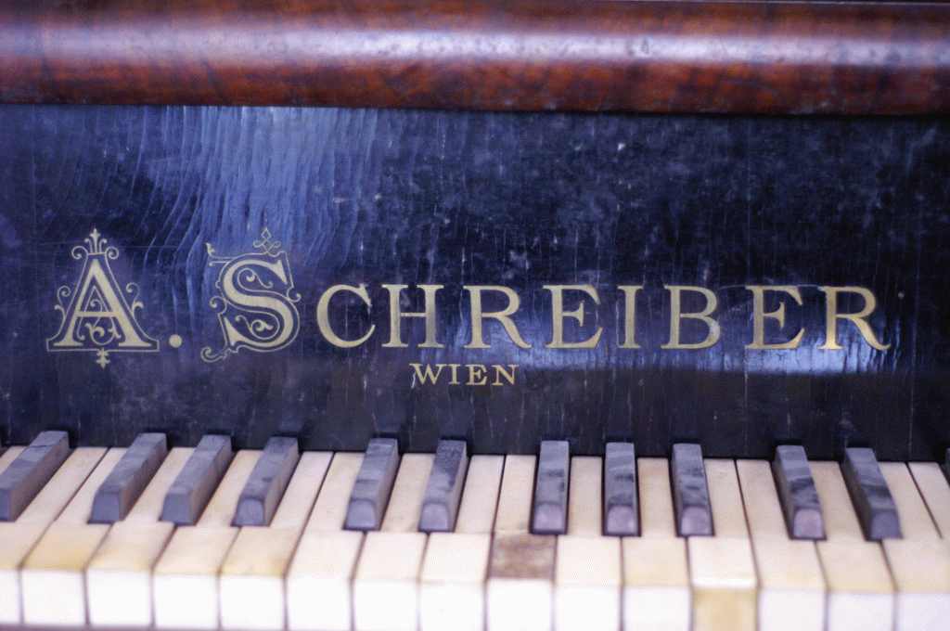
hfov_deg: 27.0
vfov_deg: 18.1
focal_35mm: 75
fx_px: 1977
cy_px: 316
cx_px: 475
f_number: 1.7
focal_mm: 50
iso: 1600
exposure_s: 1/100
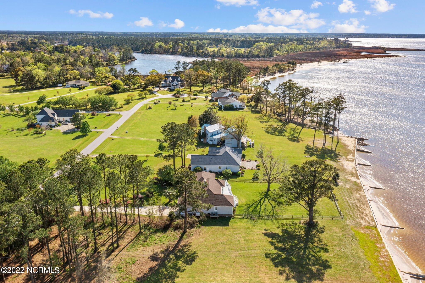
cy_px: 142
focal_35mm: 28
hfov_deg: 65.5
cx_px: 212
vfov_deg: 46.4
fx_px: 330
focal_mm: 10.26
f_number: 6.3
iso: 100
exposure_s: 1/400
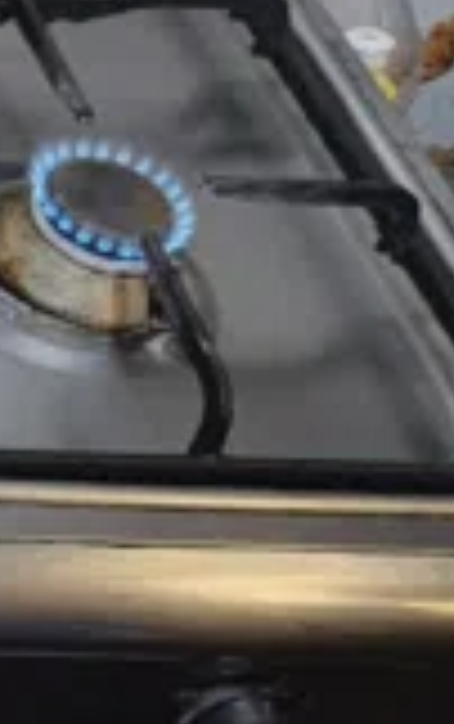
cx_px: -755
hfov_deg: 10.7
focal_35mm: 97
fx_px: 1915
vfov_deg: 21.3
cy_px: 225
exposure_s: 1/33.3
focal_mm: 4.71
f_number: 1.79
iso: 1011
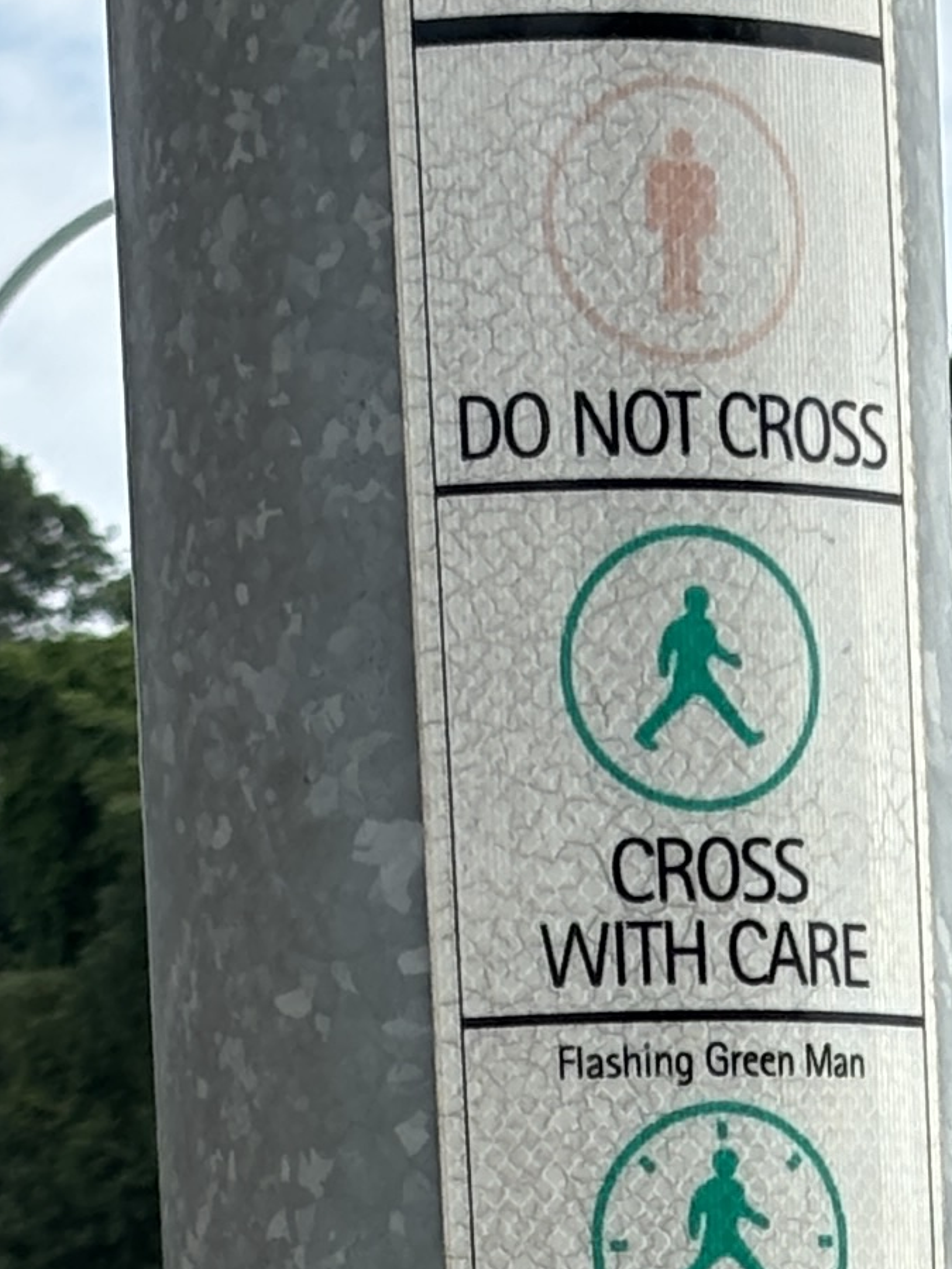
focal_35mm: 233
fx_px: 8544
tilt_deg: -1.6
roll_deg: +0.9
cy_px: 2226
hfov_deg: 6.4
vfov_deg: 8.2
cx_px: 900
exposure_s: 1/1984
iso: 32
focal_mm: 5.96
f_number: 1.6
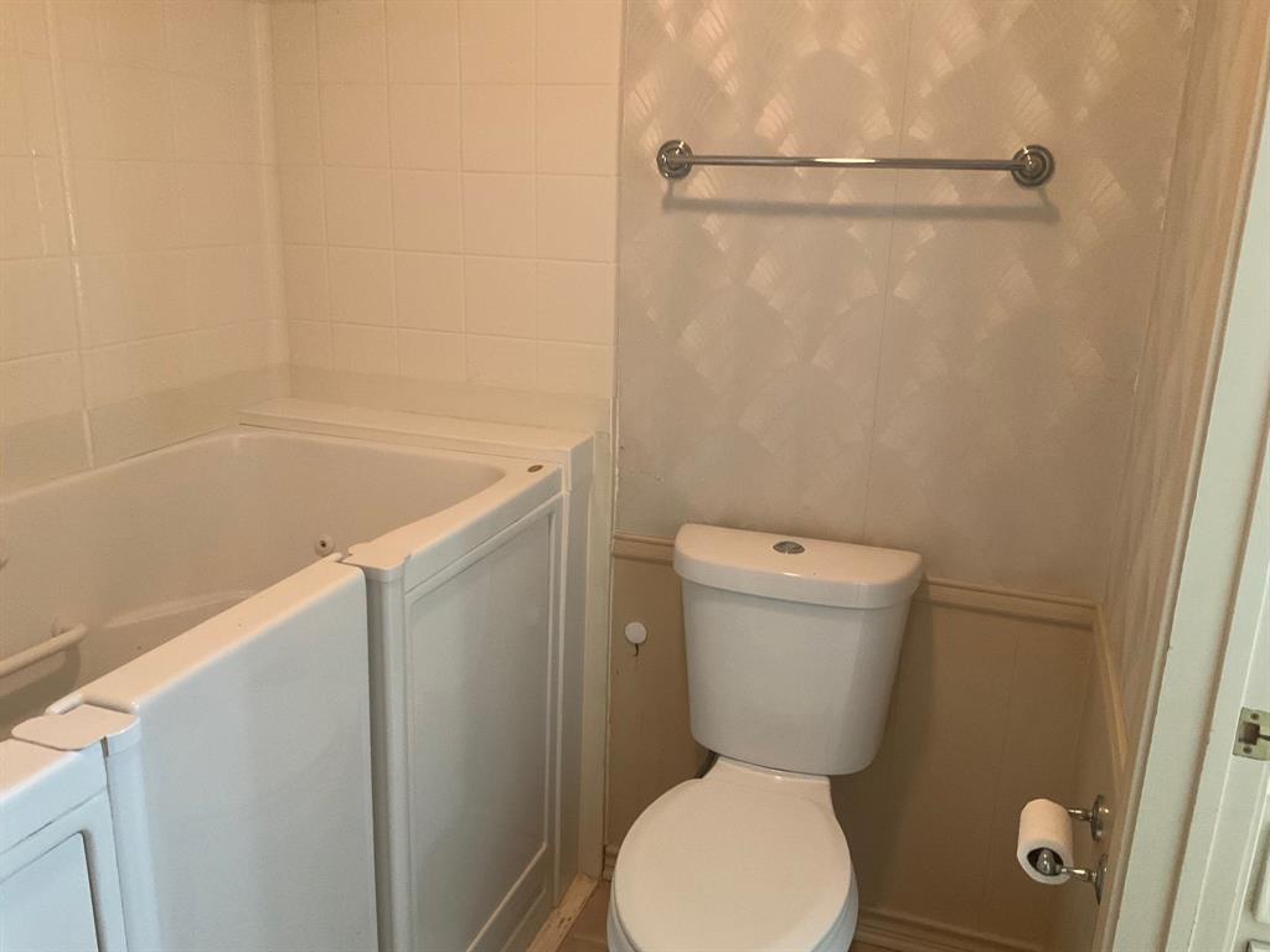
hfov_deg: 61.7
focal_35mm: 29
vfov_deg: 48.2
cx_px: 635
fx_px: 1064
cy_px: 476
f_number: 1.8
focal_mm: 3
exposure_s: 1/60
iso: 200
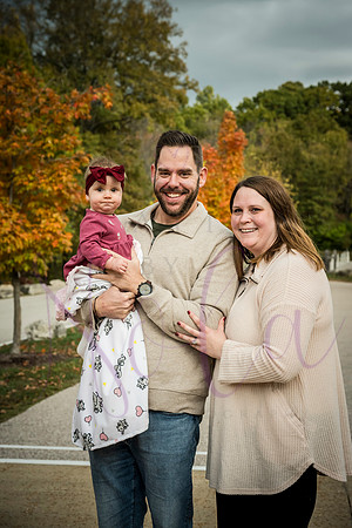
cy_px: 264
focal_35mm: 60
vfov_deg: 33.4
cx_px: 176
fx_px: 880
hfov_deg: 22.6
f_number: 5.6
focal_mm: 60
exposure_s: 1/500
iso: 400
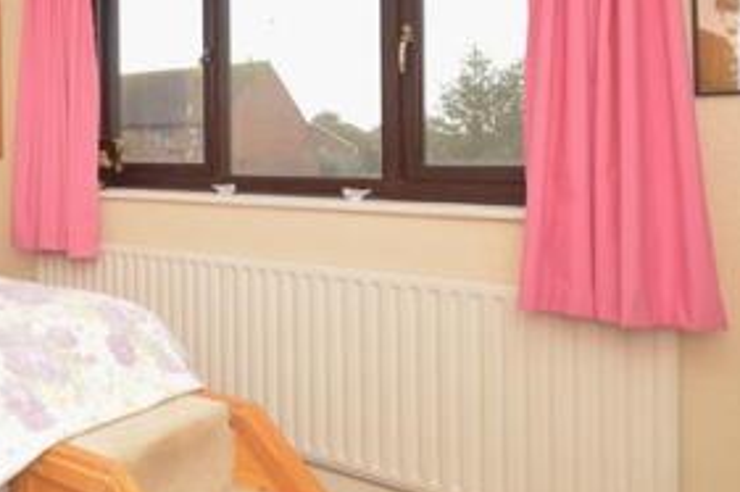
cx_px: -63
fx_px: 719
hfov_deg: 43.1
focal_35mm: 35
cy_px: 128
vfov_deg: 37.0
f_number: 8
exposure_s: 1/125
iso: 640
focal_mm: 10
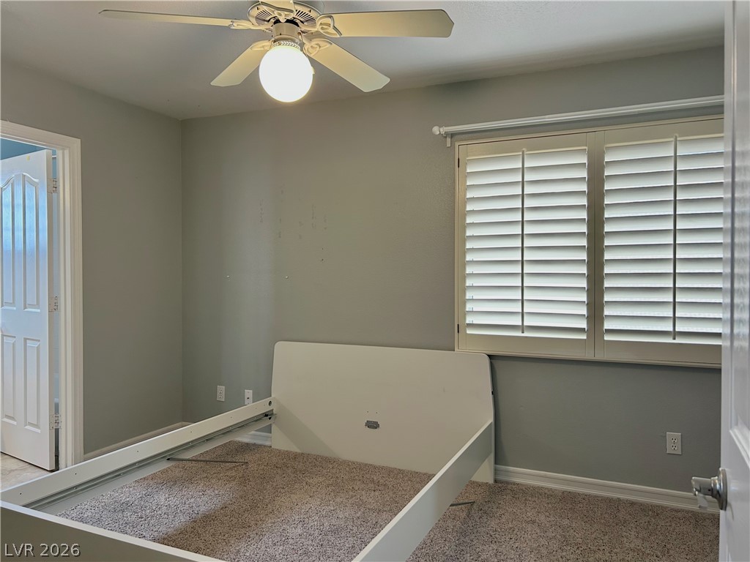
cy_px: 281
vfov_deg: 53.1
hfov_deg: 67.3
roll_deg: +0.2
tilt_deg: -2.0
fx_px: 563
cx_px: 375
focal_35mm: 26
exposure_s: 1/120
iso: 125
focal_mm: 5.7
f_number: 1.5
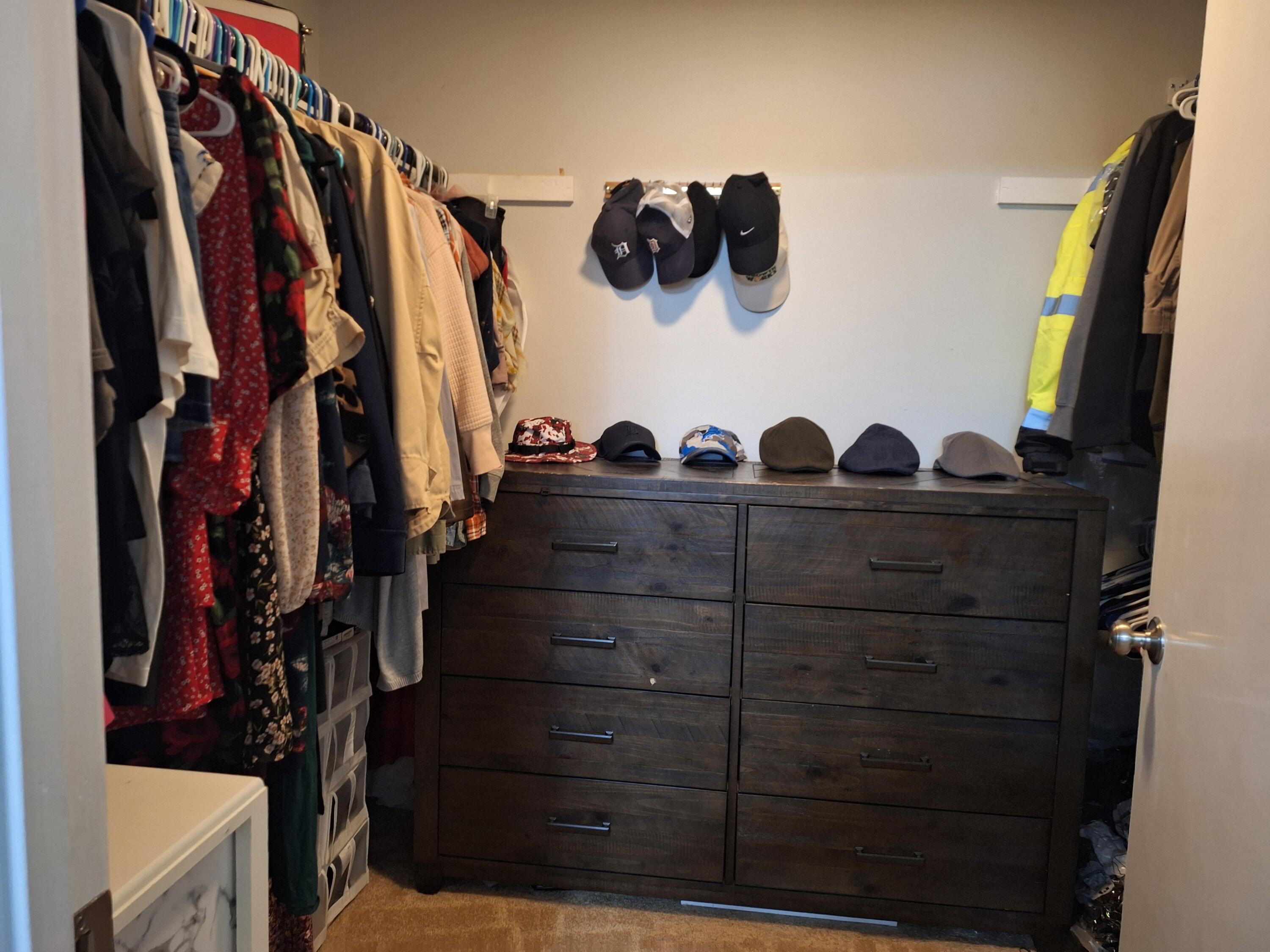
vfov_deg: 58.9
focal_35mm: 23
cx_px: 635
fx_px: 844
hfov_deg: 73.9
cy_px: 476
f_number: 1.8
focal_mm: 5.54
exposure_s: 1/24
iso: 320
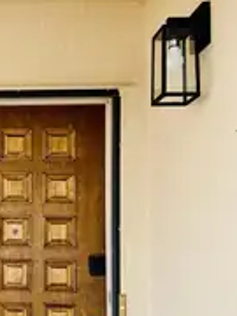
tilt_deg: +2.3
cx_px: -36
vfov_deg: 33.8
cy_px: 228
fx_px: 511
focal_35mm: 56
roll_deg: -0.4
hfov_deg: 24.1
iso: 80
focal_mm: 6.76
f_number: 1.78
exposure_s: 1/604
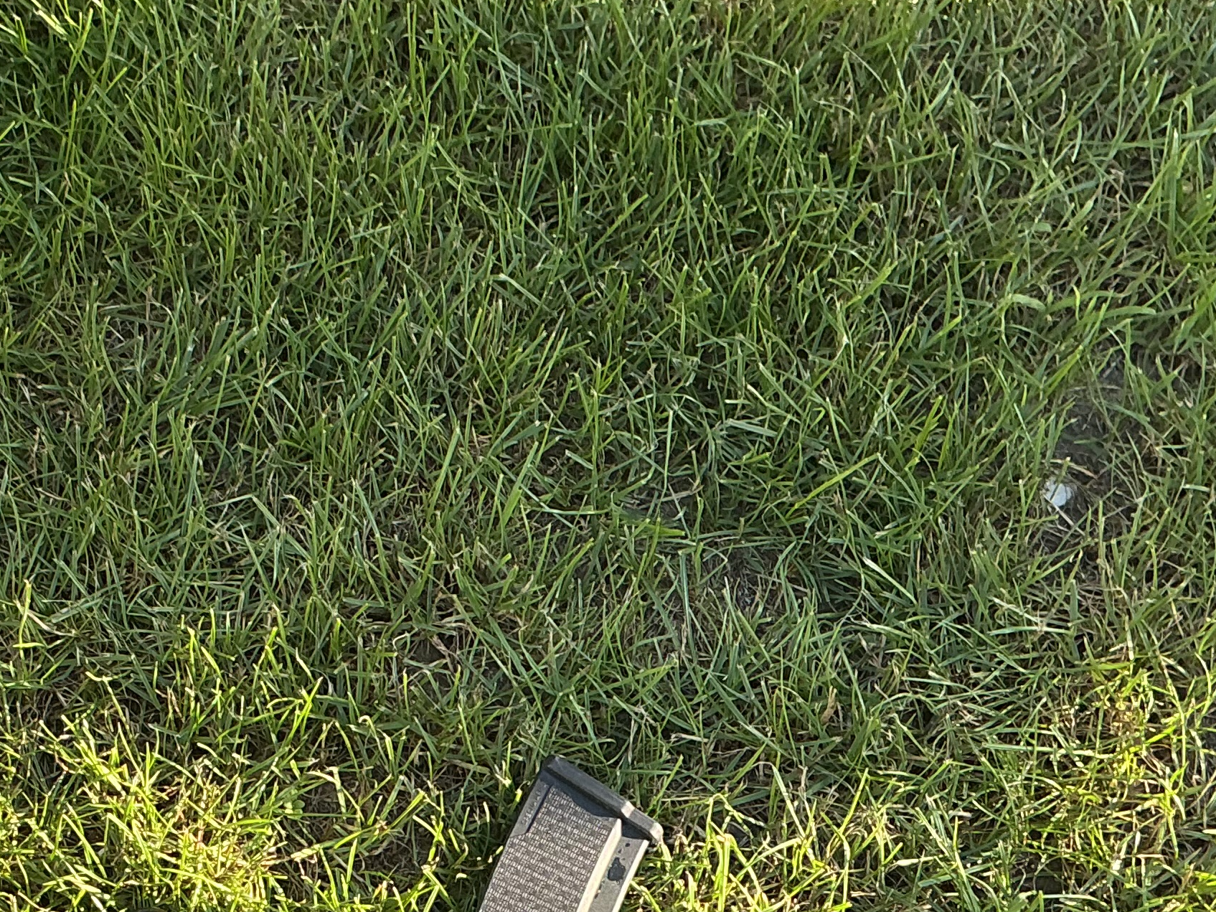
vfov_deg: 20.6
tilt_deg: -70.4
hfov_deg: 27.9
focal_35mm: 69
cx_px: 372
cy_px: 921
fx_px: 2424
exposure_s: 1/163
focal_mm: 3
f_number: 1.8
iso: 20
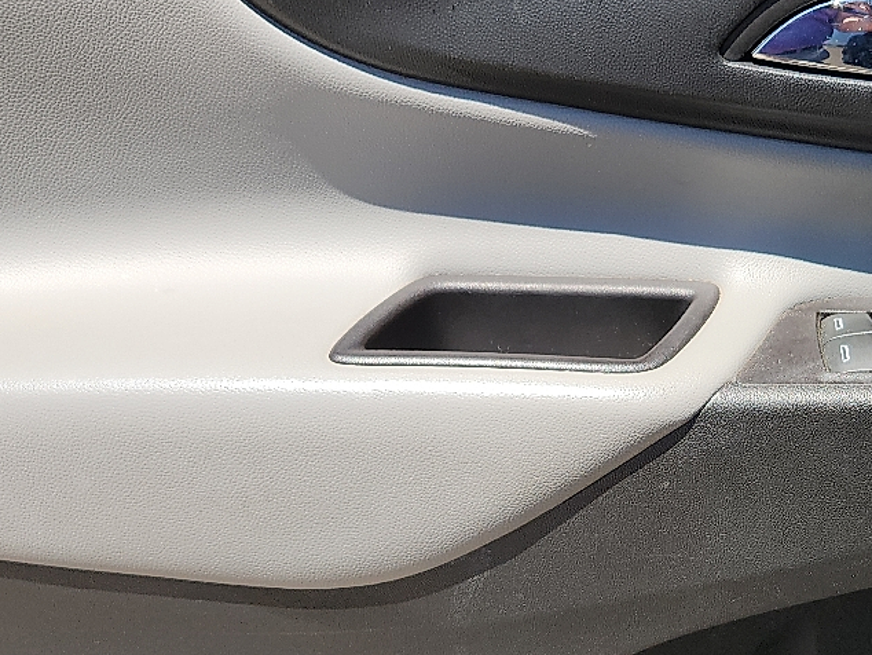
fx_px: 1462
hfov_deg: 32.6
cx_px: 651
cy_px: 387
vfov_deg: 25.2
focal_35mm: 58
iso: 50
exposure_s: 1/909
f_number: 1.8
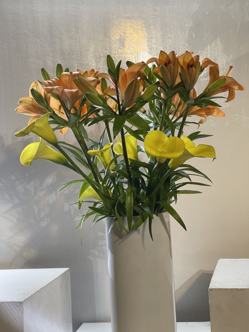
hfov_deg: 22.9
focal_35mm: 64
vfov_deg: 30.3
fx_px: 614
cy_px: 166
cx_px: 124
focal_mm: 7.5
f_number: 2.2
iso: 125
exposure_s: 1/100
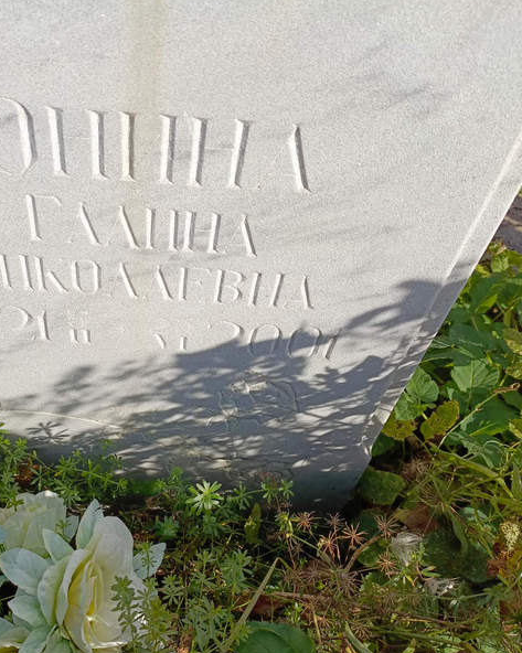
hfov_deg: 43.5
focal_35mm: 33
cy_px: 326
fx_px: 638
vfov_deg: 54.2
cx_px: 151
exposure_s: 1/992
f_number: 1.69
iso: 115
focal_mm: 4.76
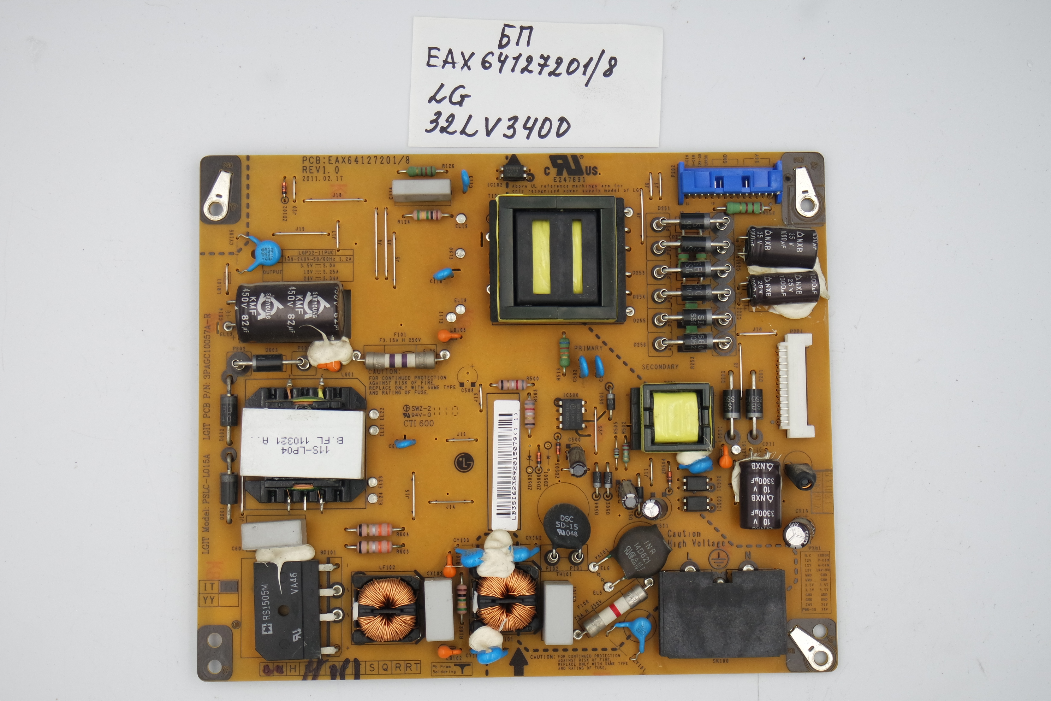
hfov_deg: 36.9
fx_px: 1576
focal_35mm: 54
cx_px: 526
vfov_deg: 25.1
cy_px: 350
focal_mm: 20
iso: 200
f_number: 5
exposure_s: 1/125
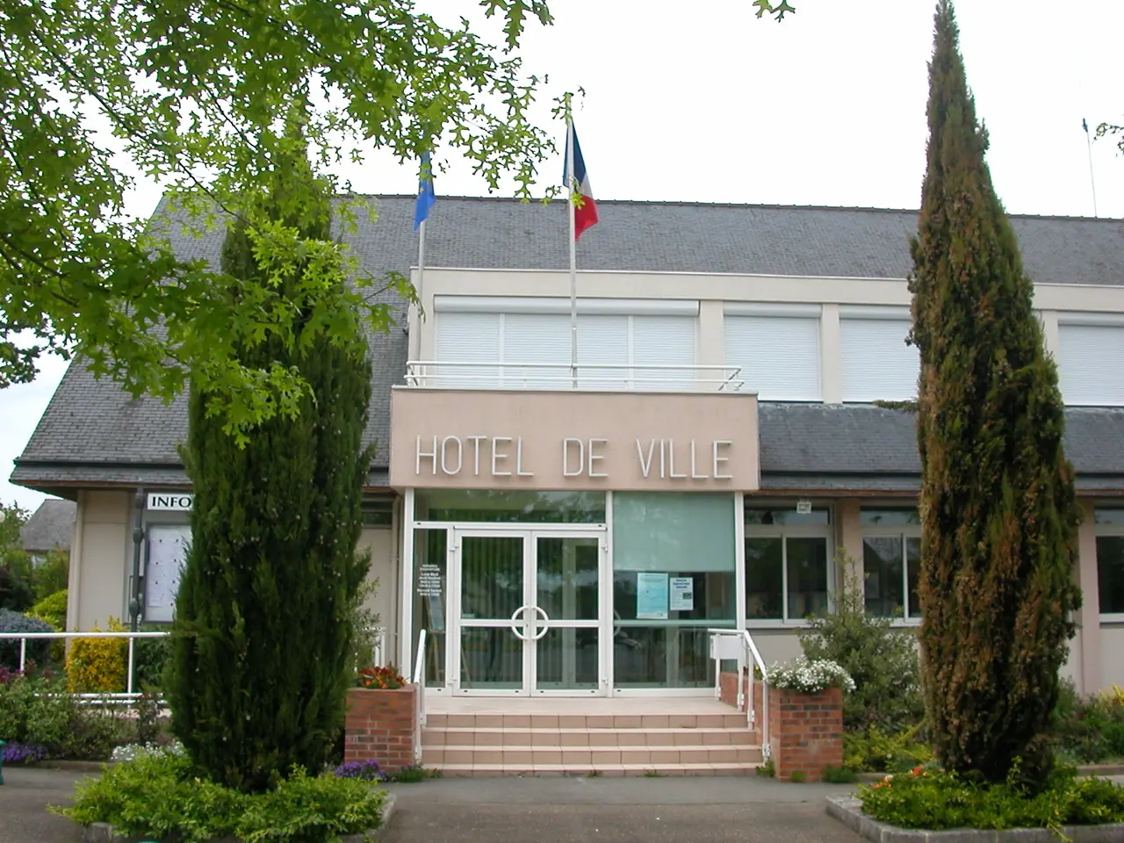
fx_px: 1201
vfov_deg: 38.7
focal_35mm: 37
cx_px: 562
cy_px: 422
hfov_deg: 50.1
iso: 100
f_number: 4.5
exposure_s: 1/256
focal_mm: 5.6
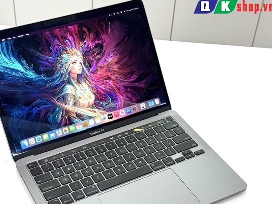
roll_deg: -0.4
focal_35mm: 64
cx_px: 107
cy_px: 126
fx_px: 503
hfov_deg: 30.2
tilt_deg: -41.7
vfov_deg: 22.9
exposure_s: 1/100
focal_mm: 6.76
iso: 64
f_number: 1.78
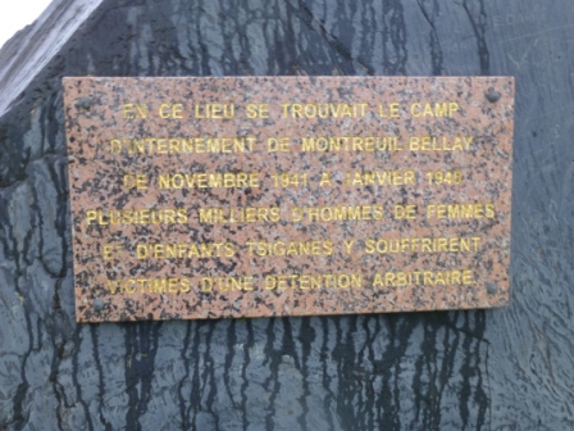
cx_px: 287
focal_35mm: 39
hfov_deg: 47.9
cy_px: 216
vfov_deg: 36.8
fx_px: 647
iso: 100
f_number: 3.7
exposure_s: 1/25
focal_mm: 6.9
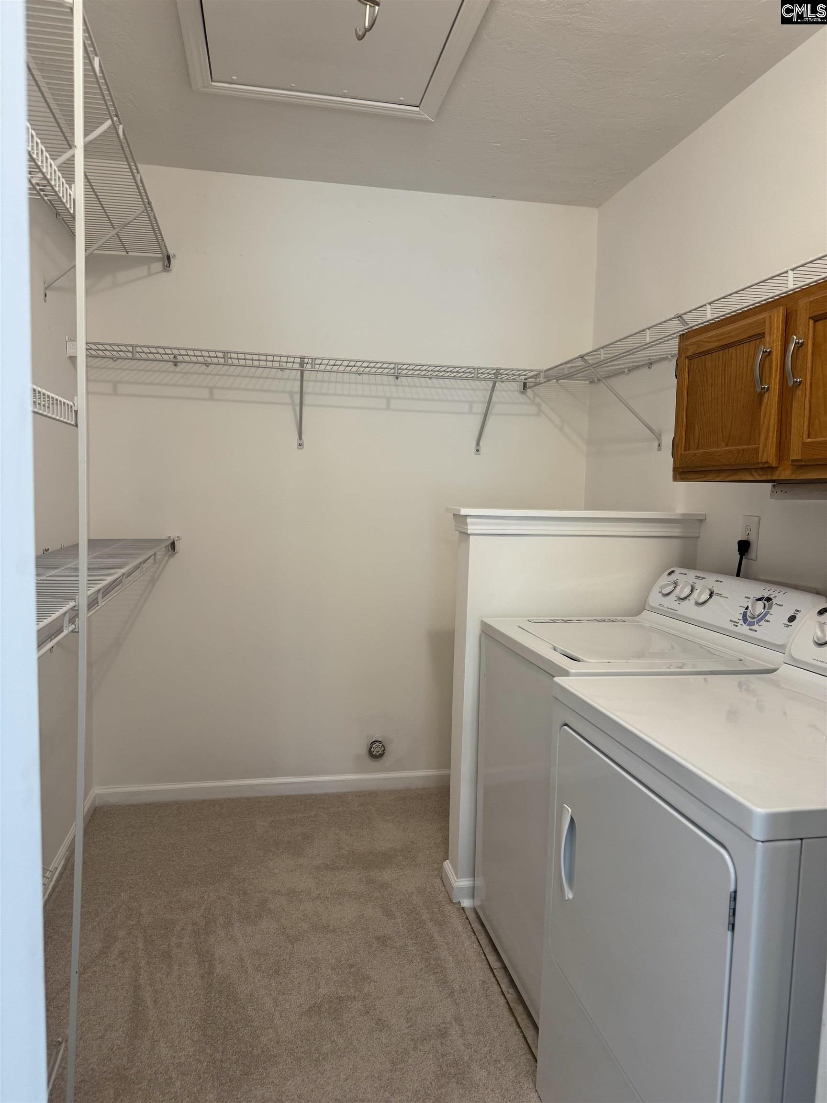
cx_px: 414
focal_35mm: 24
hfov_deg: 56.8
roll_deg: -0.7
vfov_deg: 71.6
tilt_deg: -4.5
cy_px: 552
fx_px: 765
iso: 160
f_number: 1.78
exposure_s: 1/60
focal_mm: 6.76
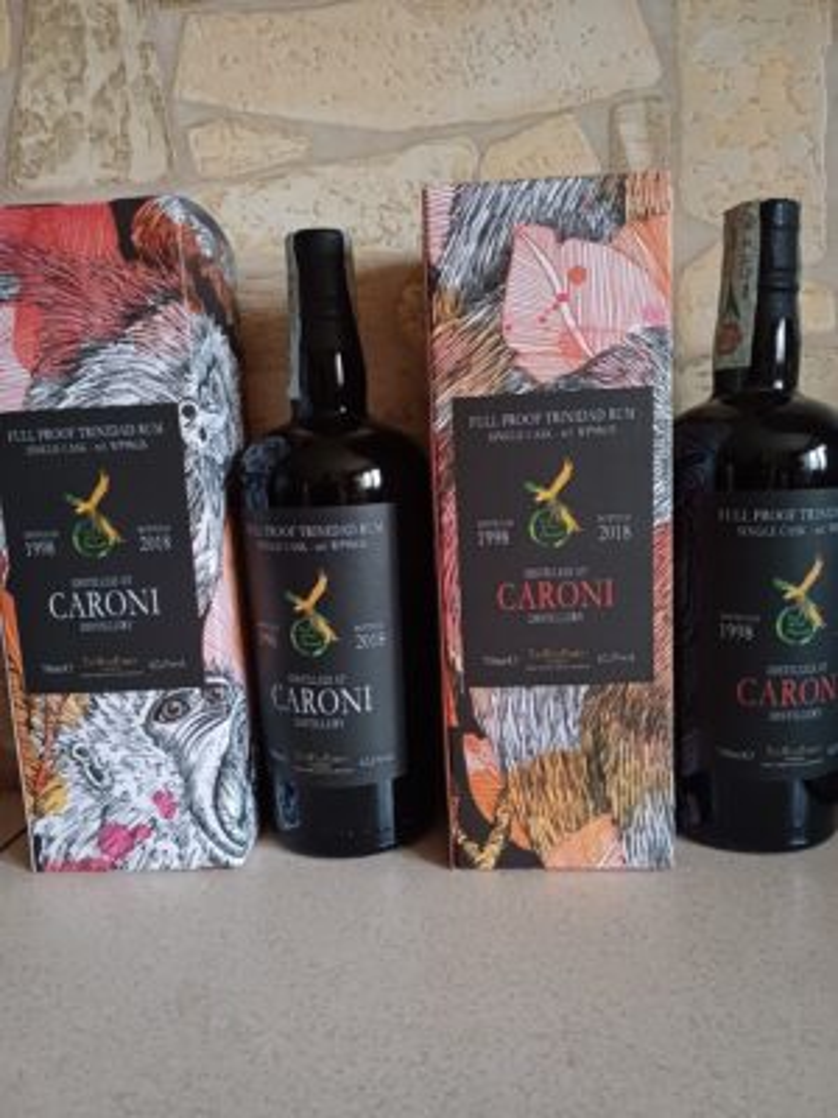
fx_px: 807
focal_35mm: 25
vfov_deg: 69.4
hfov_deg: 54.9
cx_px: 419
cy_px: 559
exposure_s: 1/20
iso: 1250
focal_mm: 4.65
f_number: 1.8
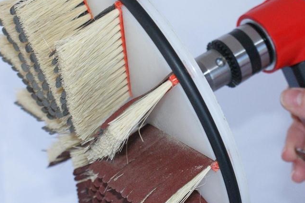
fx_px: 804
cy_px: 126
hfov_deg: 21.4
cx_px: 204
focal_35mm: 95
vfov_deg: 14.4
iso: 800
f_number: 5.6
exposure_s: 1/125
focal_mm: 35
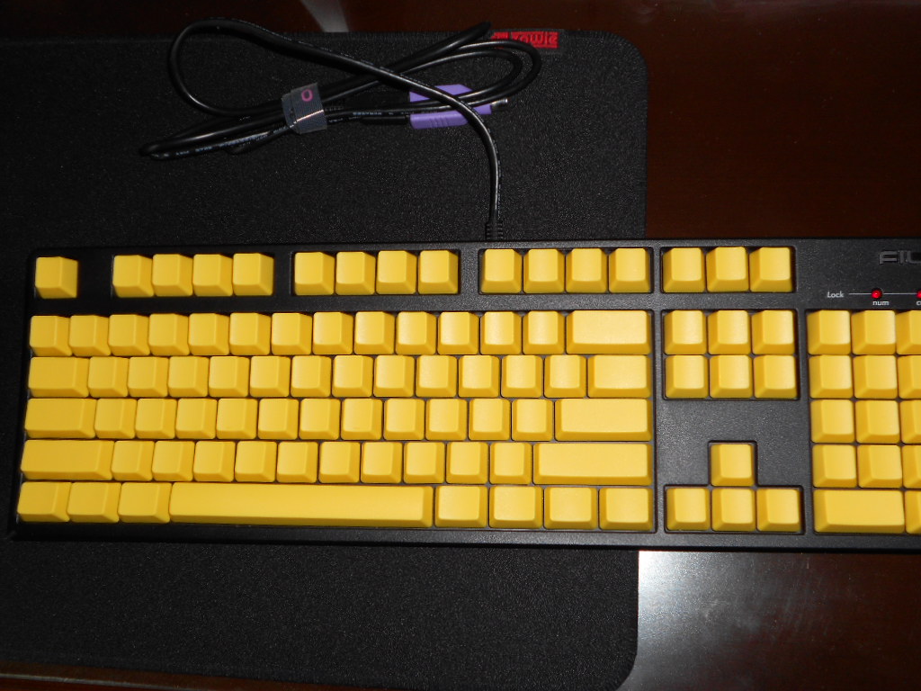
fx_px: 984
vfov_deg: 38.7
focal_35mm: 37
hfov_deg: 50.1
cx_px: 460
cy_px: 346
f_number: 3.9
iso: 80
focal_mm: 6.7
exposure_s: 1/30
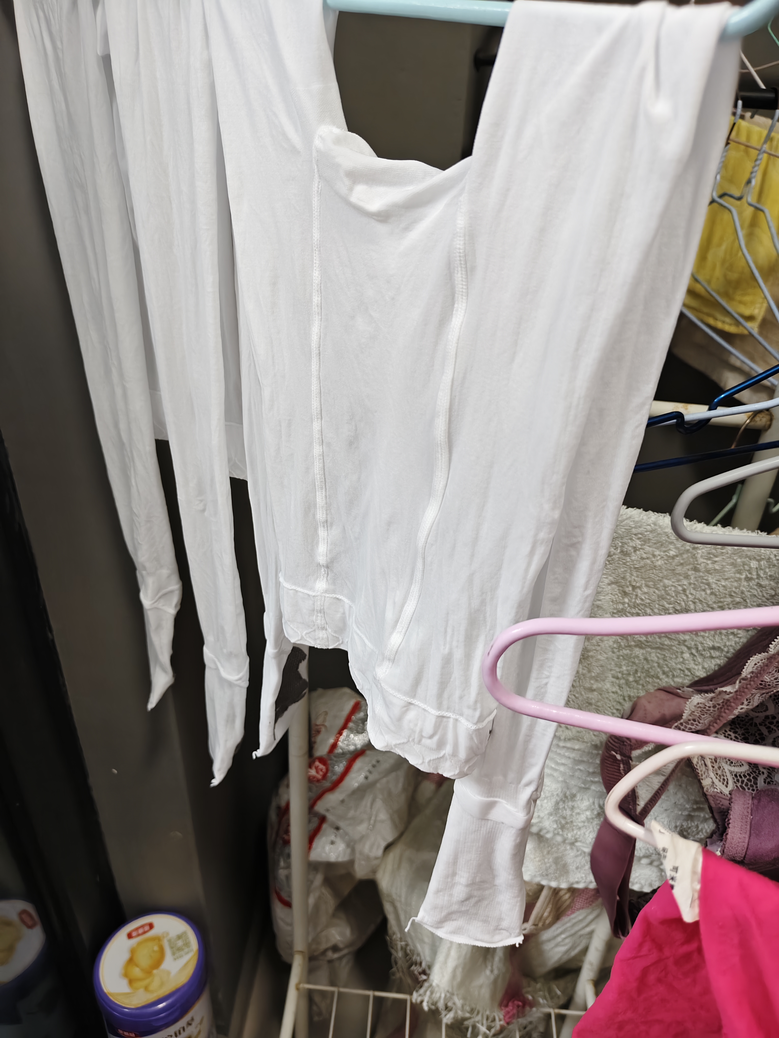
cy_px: 519
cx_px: 390
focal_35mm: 23
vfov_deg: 73.9
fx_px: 690
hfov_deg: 58.9
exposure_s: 1/50
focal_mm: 5.56
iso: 859
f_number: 1.88
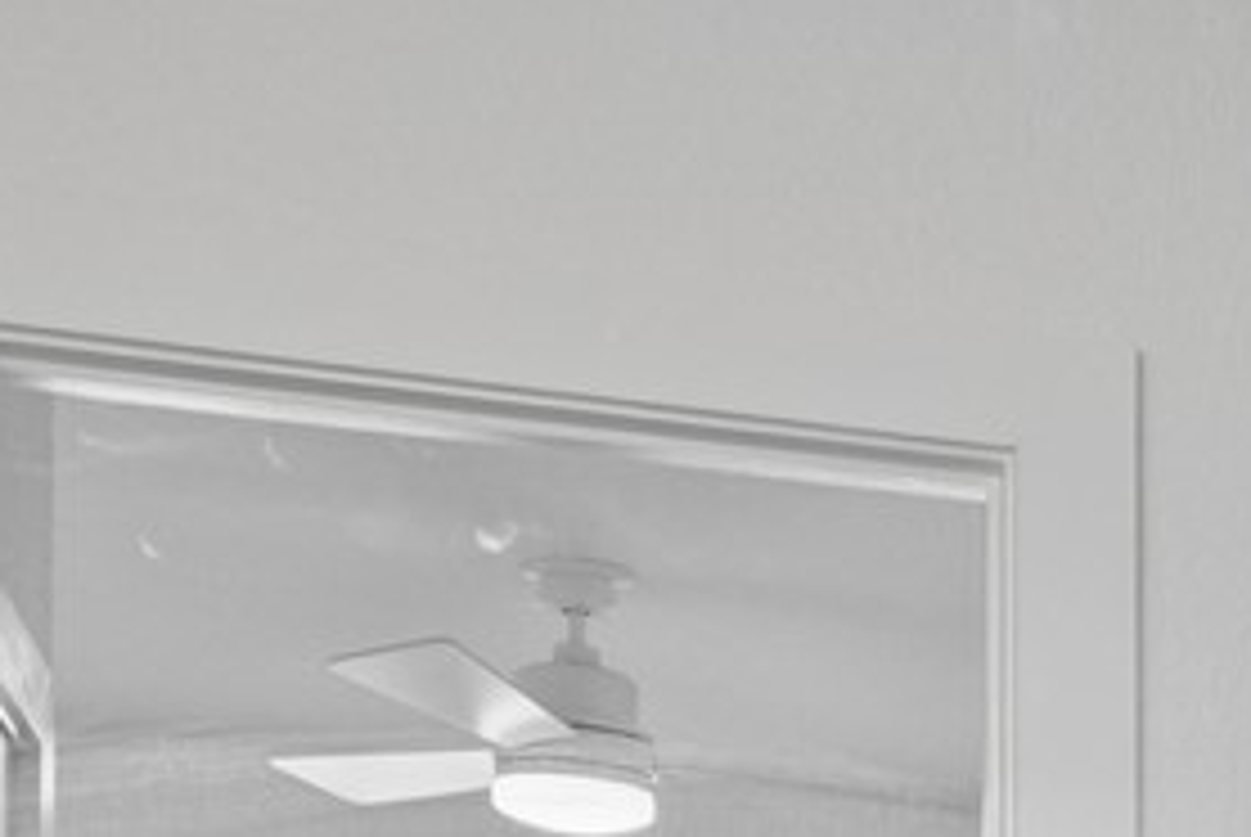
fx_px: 3583
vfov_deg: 12.3
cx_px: 2030
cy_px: 1474
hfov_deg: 17.3
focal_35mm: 103
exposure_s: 1/13
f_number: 8
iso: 100
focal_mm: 14
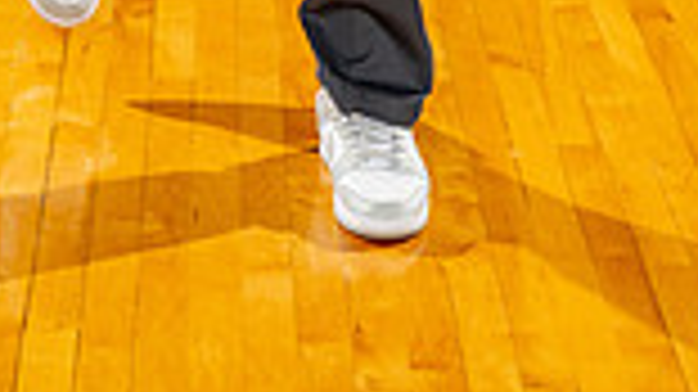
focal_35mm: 158
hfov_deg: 13.6
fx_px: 2923
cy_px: -559
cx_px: 324
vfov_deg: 7.2
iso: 320
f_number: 5.6
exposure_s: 1/250
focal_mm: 52
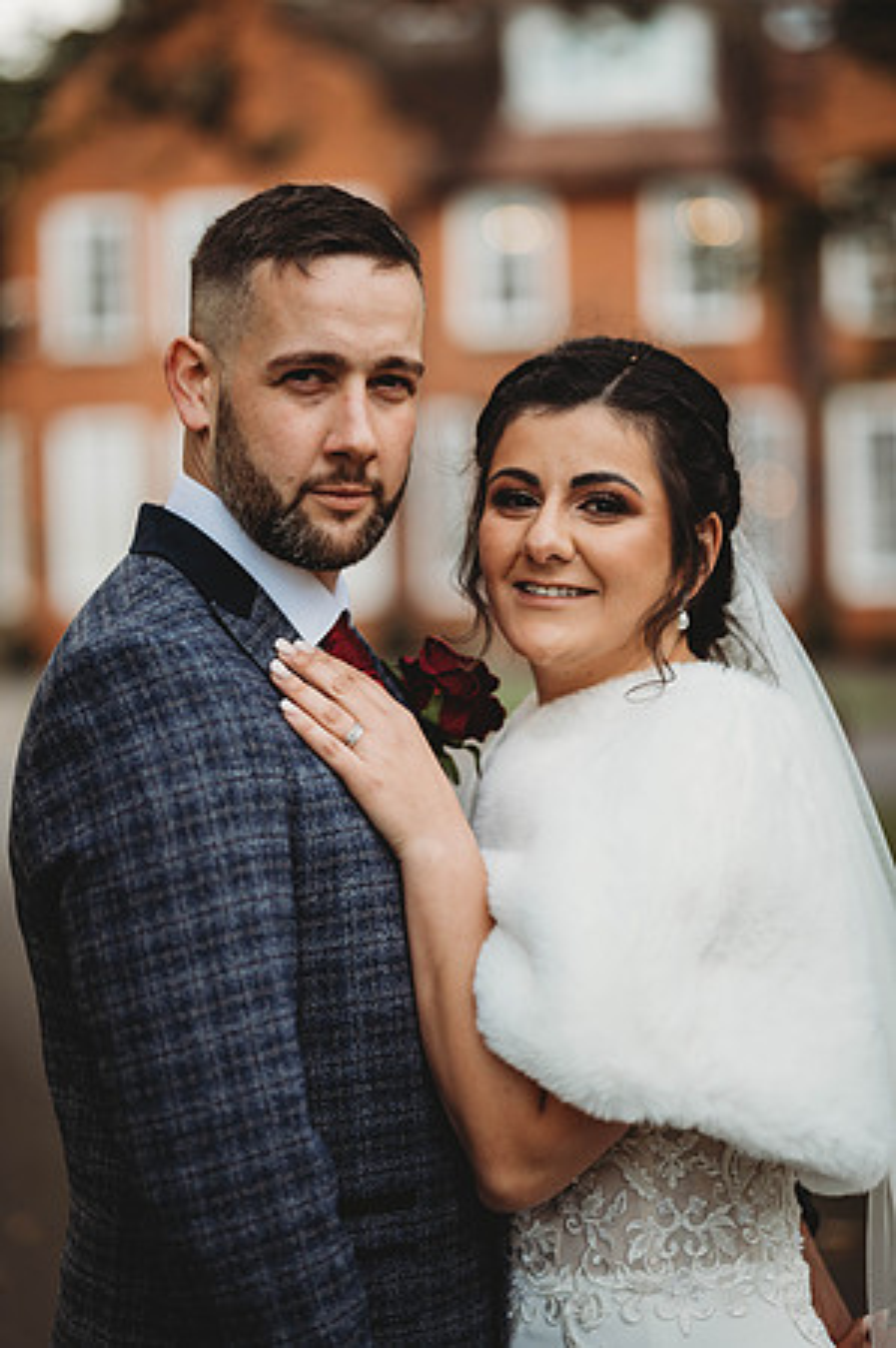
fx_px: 3180
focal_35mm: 85
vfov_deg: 23.9
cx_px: 448
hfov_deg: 16.0
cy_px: 674
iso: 100
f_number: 1.8
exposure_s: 1/200
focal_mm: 85
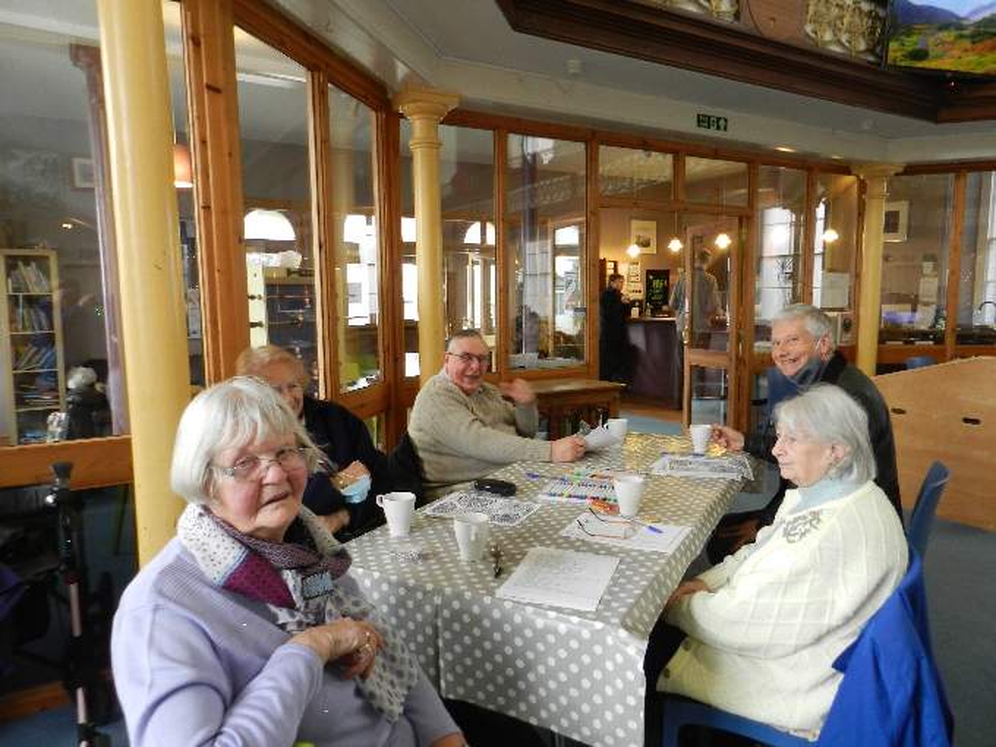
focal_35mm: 23
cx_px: 498
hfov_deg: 73.9
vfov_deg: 58.9
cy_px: 374
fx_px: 662
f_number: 3.4
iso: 400
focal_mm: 4
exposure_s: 1/30
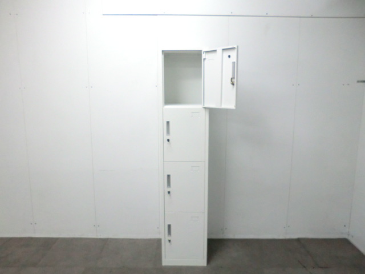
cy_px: 137
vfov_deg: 51.4
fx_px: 285
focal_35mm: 27
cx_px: 182
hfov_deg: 65.3
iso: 500
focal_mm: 4.9
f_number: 3.2
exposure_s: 1/60
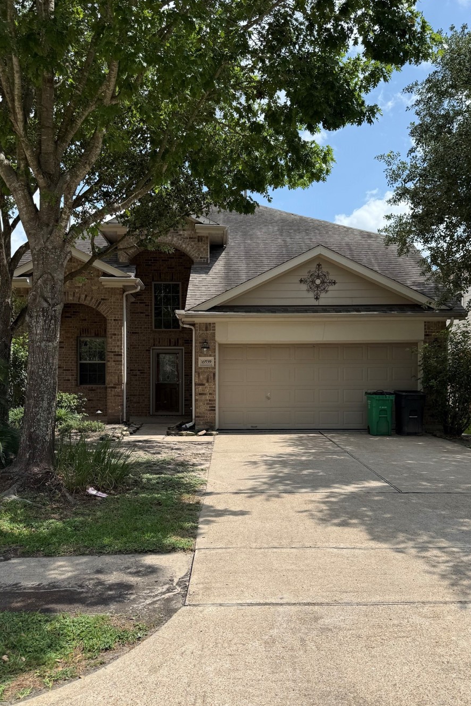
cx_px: 238
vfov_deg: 63.6
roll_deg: -0.2
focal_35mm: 29
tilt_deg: +0.1
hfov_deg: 45.0
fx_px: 569
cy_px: 381
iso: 80
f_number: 1.78
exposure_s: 1/3953
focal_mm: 6.76
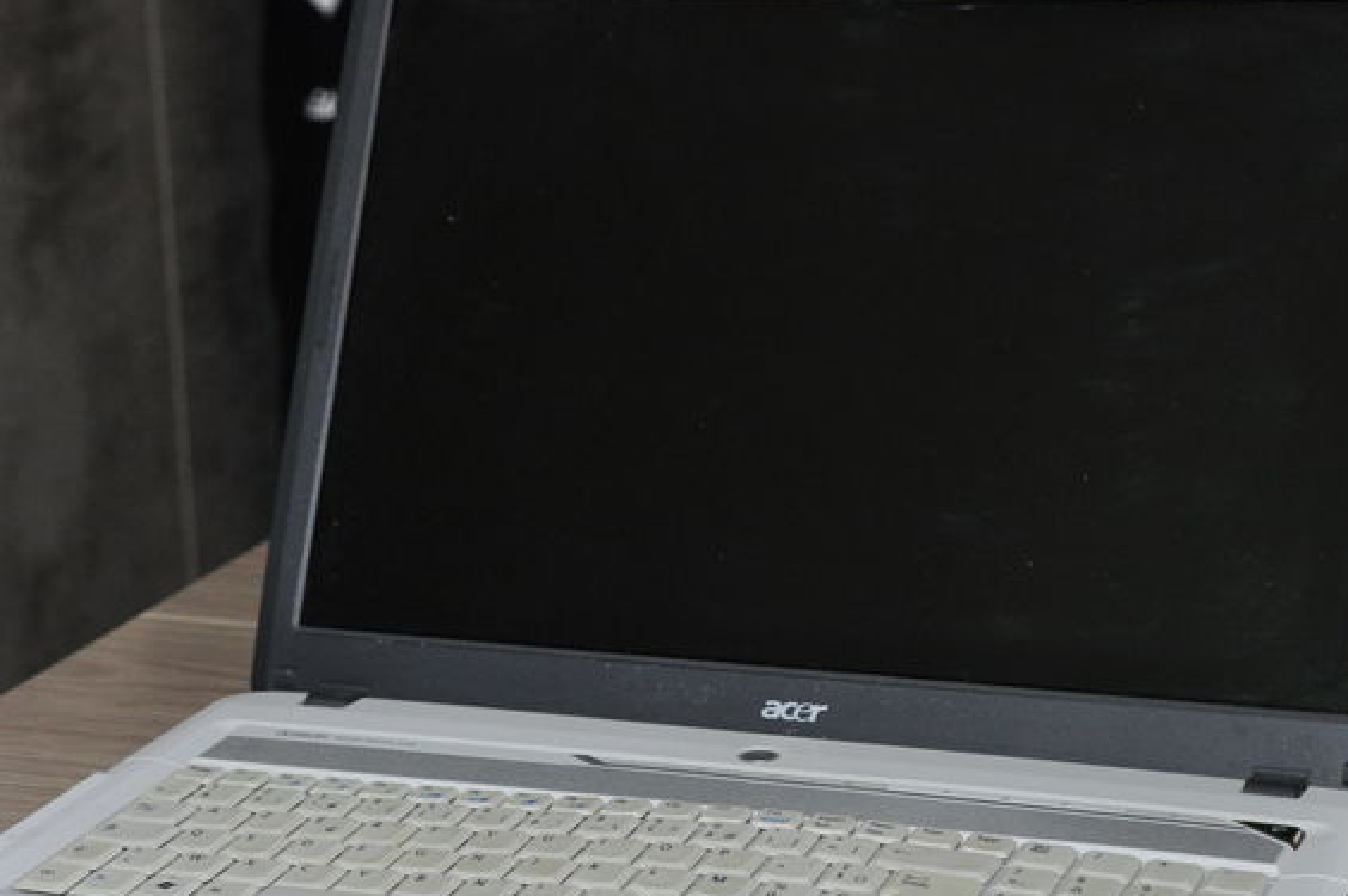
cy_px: 573
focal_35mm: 101
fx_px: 3779
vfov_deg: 13.5
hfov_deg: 20.2
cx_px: 736
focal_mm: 38
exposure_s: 1/60
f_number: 4.5
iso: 800
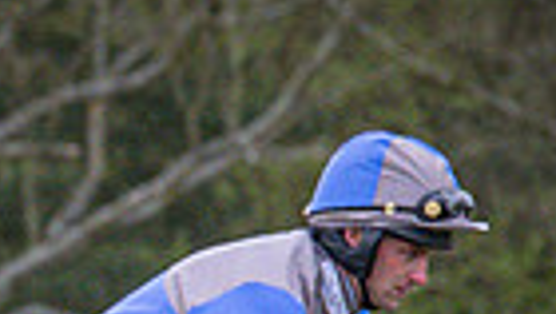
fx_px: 15507
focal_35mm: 1051
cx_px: -355
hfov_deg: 2.1
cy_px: 969
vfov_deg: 1.2
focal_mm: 102
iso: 1600
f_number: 4
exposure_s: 1/1000
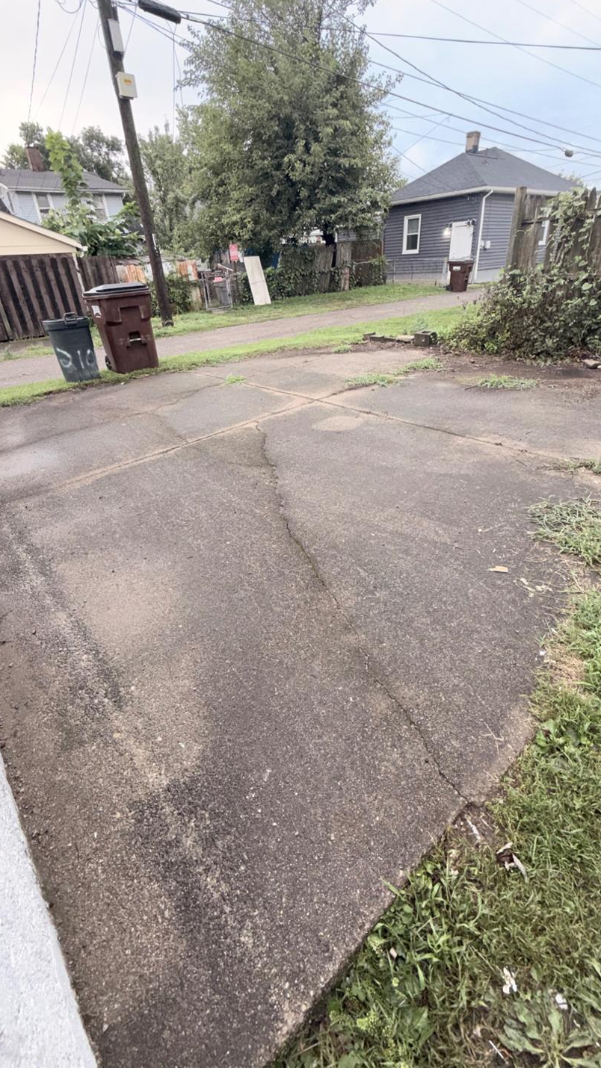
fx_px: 453
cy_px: 509
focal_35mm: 16
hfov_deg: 67.1
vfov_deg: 99.3
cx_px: 298
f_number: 2.2
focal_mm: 2.22
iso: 80
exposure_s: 1/122
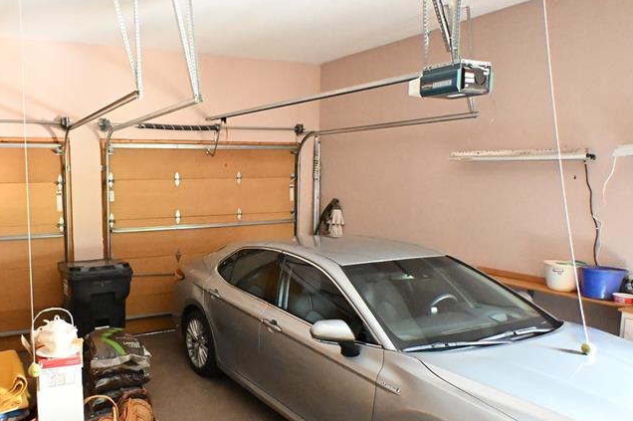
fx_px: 510
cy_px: 226
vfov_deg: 44.9
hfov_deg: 61.0
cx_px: 178
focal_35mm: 29
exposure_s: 1/30
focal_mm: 12
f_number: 3.5
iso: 12800
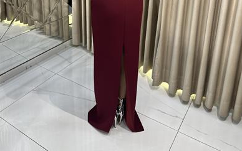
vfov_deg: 32.6
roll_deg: -2.2
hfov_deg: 55.3
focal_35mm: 35
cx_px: 123
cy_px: -7
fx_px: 231
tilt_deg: -16.6
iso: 64
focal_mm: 6.86
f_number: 1.78
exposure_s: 1/124
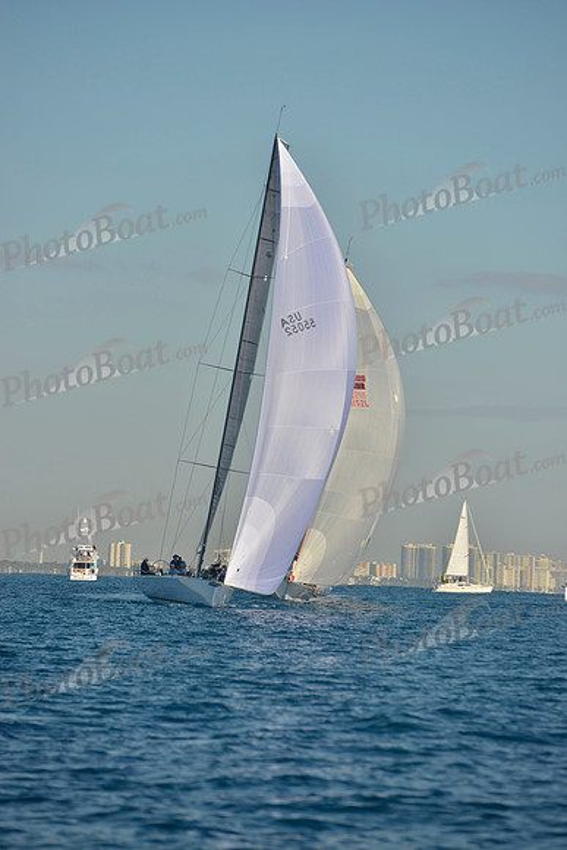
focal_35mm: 200
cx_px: 284
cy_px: 425
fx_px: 4722
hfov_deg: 6.9
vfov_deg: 10.3
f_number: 7.1
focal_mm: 200
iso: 200
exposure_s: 1/800
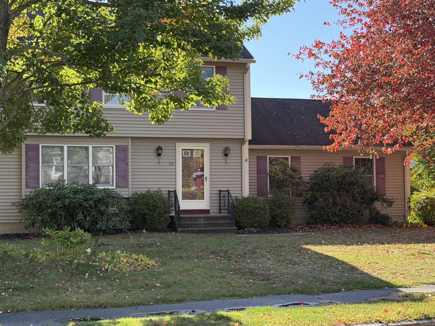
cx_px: 199
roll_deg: +0.5
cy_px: 172
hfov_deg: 32.7
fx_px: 741
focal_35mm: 59
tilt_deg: +2.3
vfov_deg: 24.8
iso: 100
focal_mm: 6.76
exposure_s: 1/740
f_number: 1.78
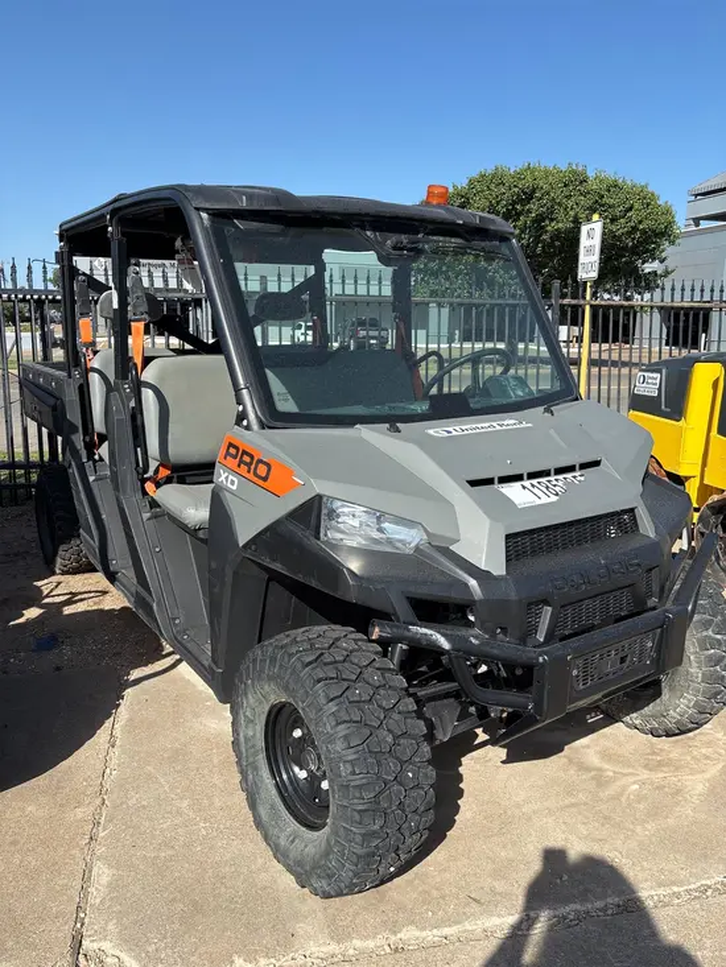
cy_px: 484
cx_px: 363
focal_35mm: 26
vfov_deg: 67.3
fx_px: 727
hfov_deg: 53.1
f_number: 1.6
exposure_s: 1/2342
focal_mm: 5.96
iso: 50
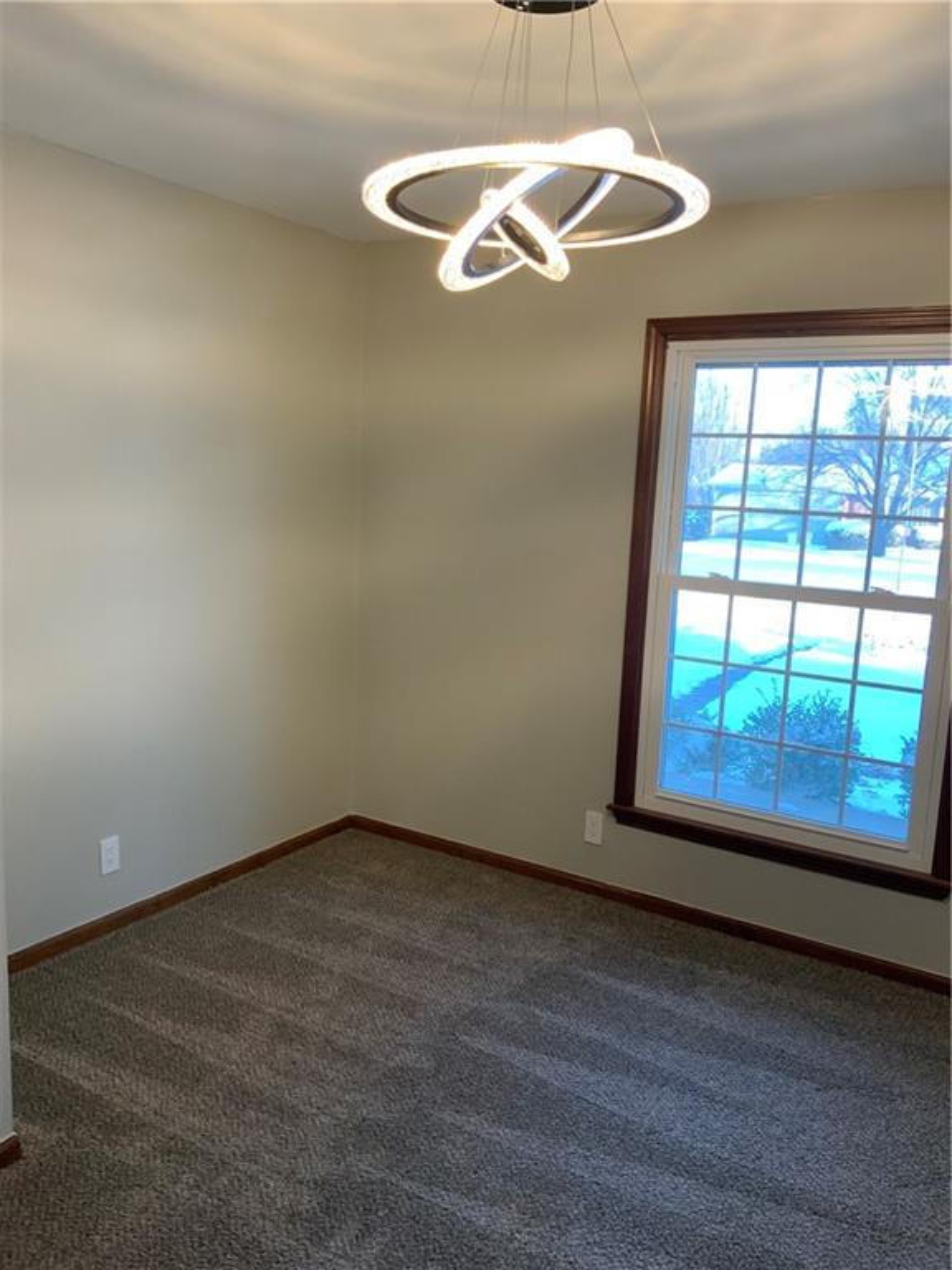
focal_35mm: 29
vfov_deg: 61.7
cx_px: 476
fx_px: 1063
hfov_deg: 48.2
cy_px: 635
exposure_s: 1/60
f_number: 1.8
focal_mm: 3
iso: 80
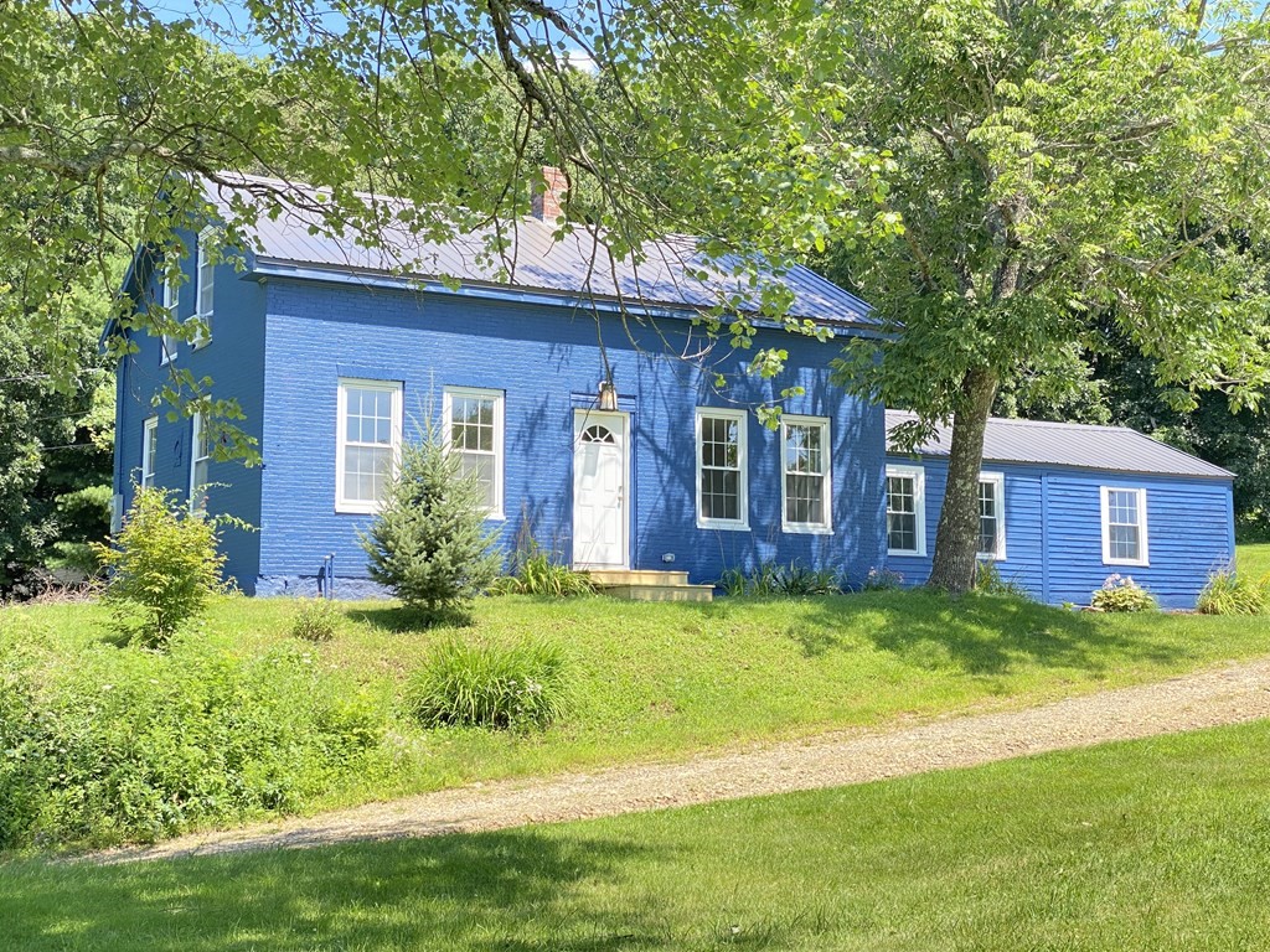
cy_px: 476
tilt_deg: +6.4
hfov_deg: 36.8
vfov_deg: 28.0
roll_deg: -0.2
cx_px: 635
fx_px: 1908
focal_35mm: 52
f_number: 2
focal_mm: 6
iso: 20
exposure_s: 1/318
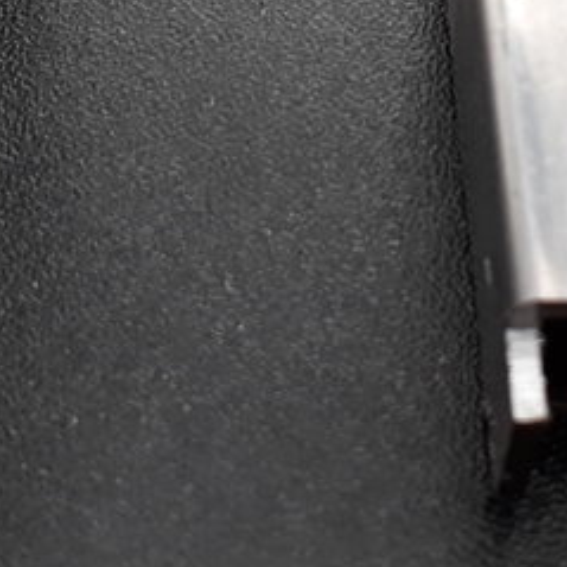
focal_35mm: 100
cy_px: -149
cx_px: 353
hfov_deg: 17.4
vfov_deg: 16.5
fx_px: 1853
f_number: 1.9
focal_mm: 3.6
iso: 64
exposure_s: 1/33
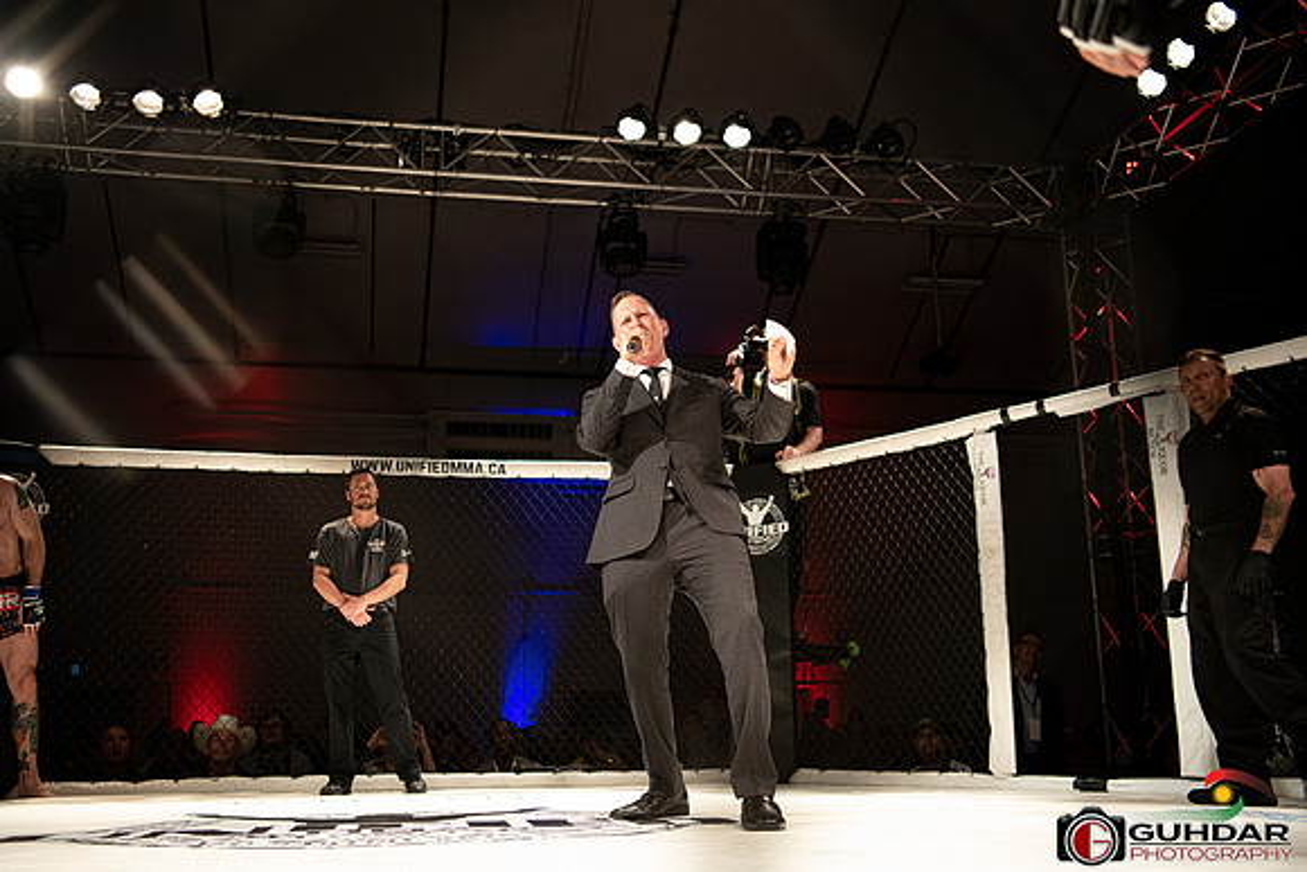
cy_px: 436
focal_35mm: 38
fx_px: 1380
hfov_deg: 50.7
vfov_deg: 35.1
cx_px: 654
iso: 2800
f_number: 2.8
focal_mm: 38
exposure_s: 1/1000
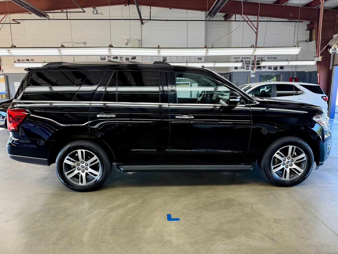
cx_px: 169
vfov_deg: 56.8
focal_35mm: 24
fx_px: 234
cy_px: 127
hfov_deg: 71.6
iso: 160
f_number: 1.78
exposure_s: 1/221
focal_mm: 6.76
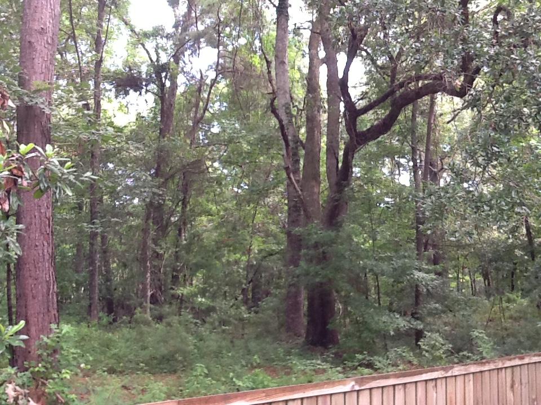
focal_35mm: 44
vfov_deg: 32.9
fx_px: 688
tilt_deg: +9.5
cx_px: 270
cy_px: 202
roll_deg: +2.5
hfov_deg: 42.9
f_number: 2.4
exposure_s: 1/33
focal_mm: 2.03
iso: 40
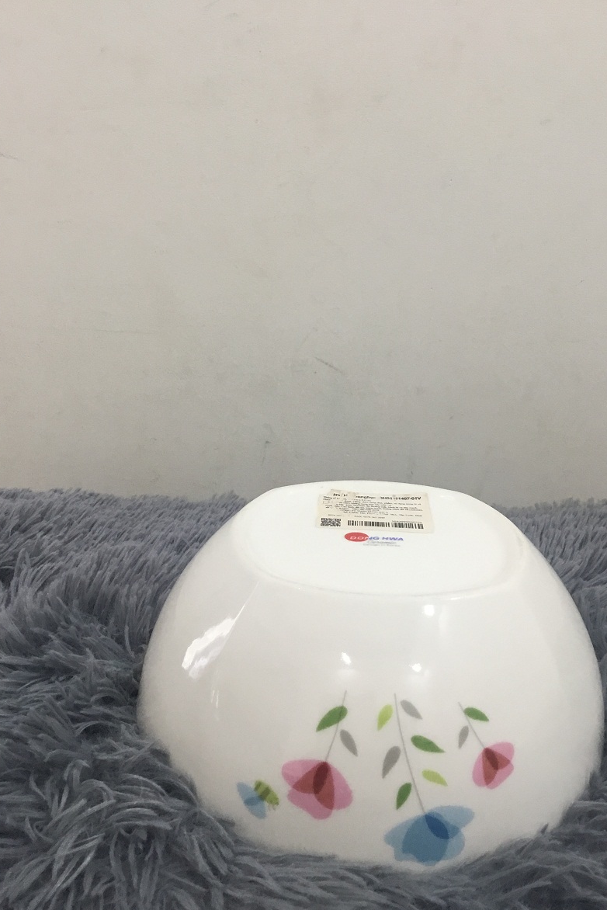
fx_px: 834
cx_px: 313
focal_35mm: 33
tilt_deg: -17.5
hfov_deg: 40.0
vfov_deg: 57.2
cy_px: 463
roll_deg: -0.8
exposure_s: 1/33
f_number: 2.4
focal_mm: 3.3
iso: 50
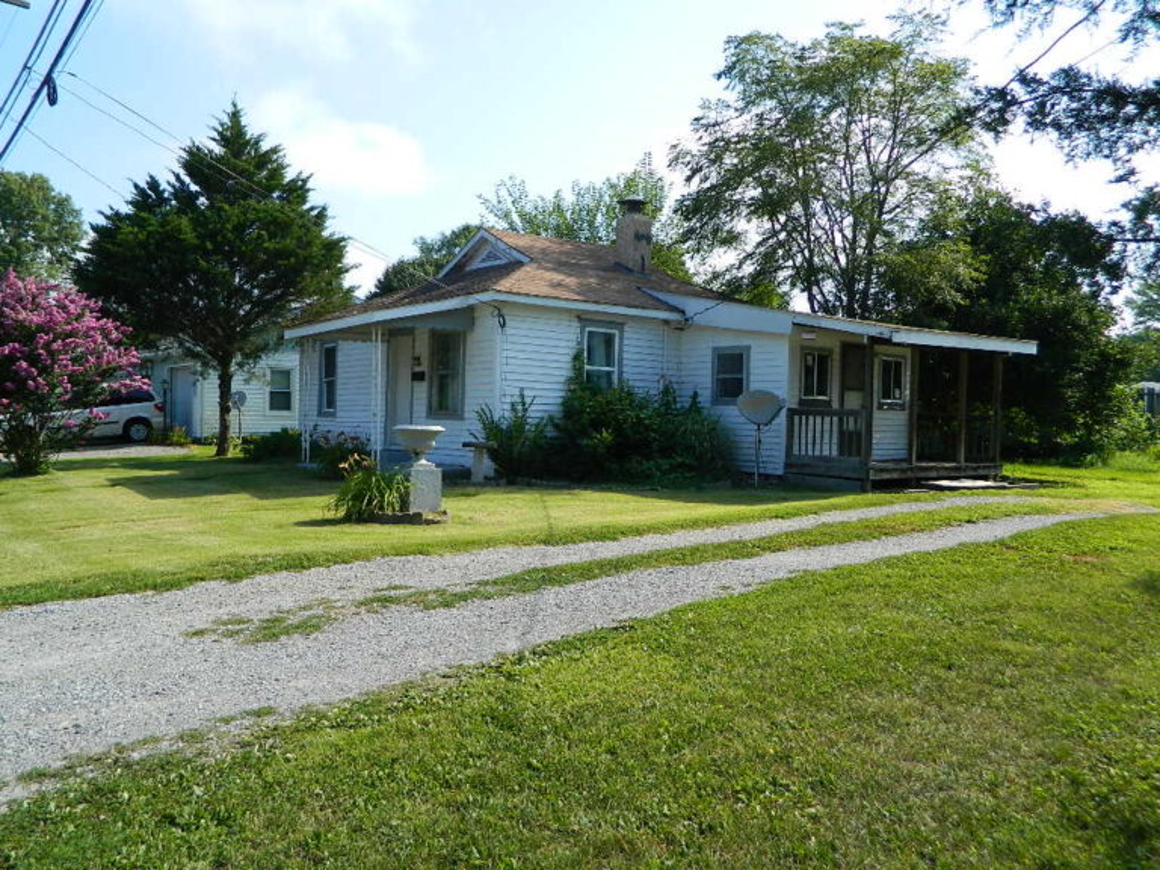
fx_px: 938
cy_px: 435
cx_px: 580
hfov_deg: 63.4
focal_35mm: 28
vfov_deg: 49.7
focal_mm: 5.1
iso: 80
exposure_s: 1/640
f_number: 3.2
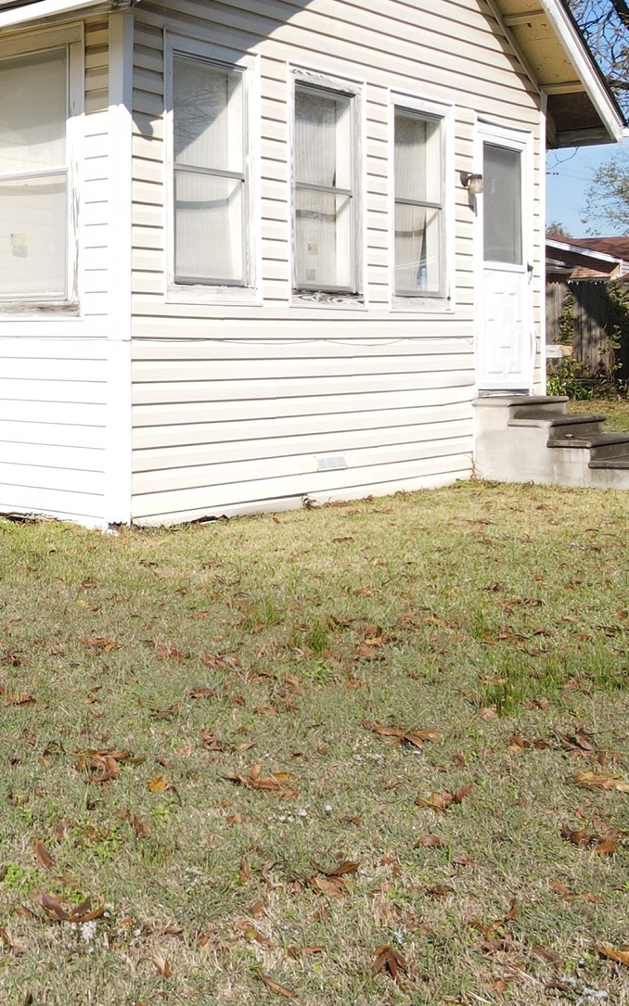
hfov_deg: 23.4
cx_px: -214
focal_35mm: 48
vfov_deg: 41.3
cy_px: 338
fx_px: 1317
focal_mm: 4.5
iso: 100
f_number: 2.8
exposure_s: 1/640
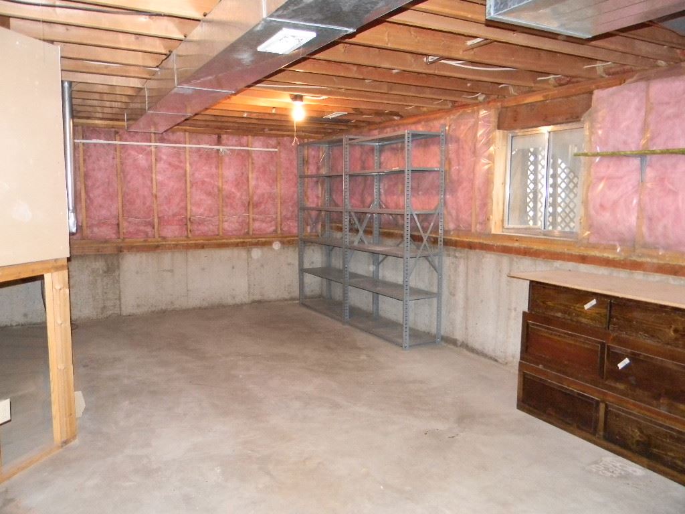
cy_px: 257
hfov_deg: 63.4
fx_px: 554
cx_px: 342
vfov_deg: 49.7
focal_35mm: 28
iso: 800
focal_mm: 5
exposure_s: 1/26
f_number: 3.5
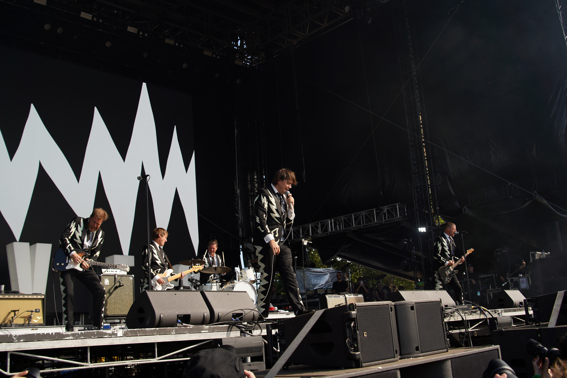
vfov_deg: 35.9
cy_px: 189
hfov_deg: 51.9
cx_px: 284
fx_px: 583
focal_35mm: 37
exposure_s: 1/250
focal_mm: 37
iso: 100
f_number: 6.3
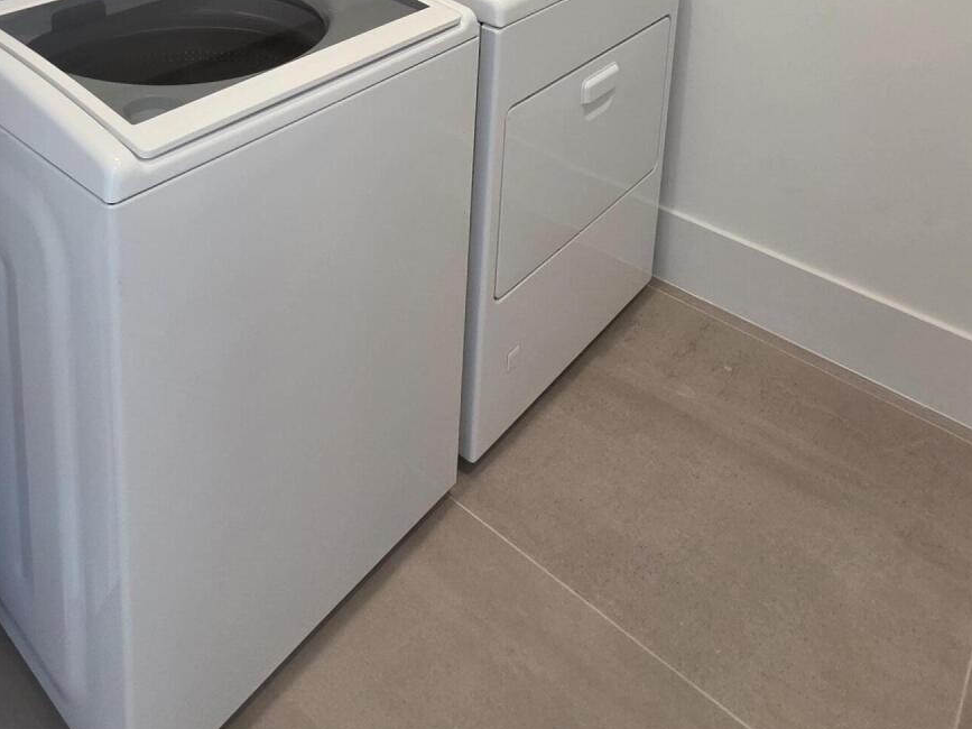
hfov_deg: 59.1
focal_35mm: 30
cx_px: 353
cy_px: -145
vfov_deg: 36.3
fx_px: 842
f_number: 1.9
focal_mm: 2.2
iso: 160
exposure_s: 1/120
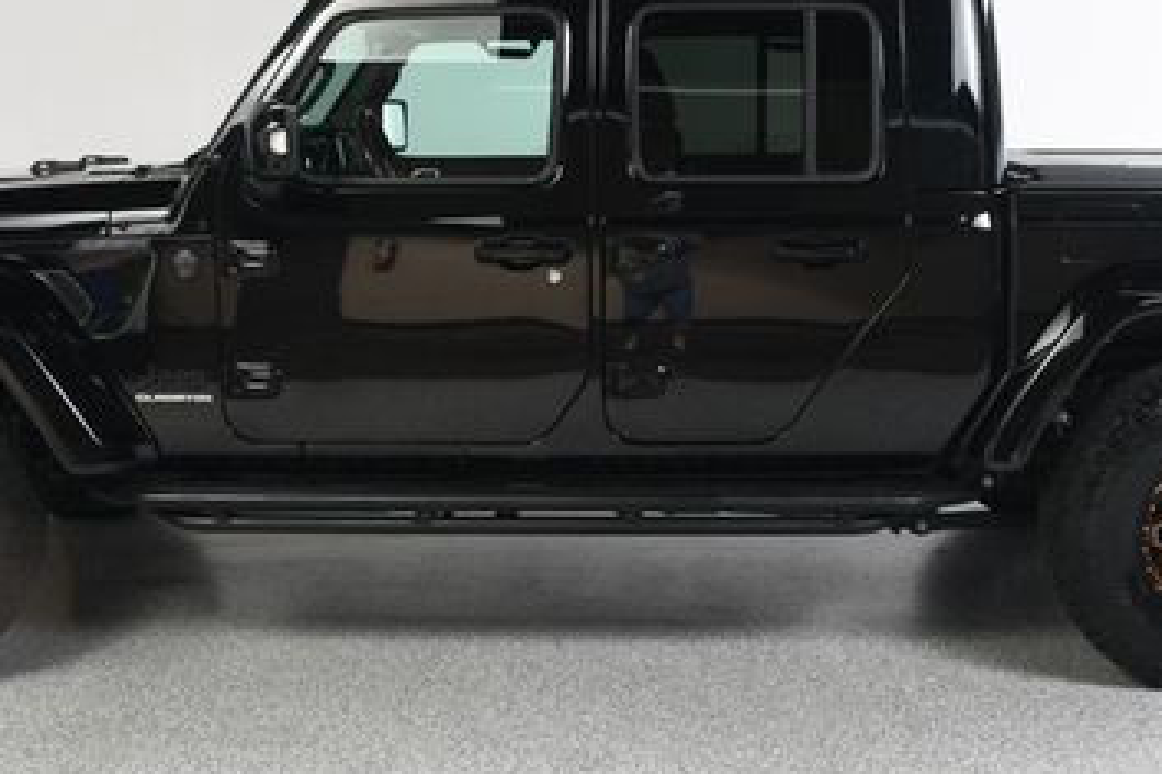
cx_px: 658
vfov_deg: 27.5
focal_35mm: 49
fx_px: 1581
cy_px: 359
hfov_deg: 40.3
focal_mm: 18
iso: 160
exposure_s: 1/160
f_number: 9
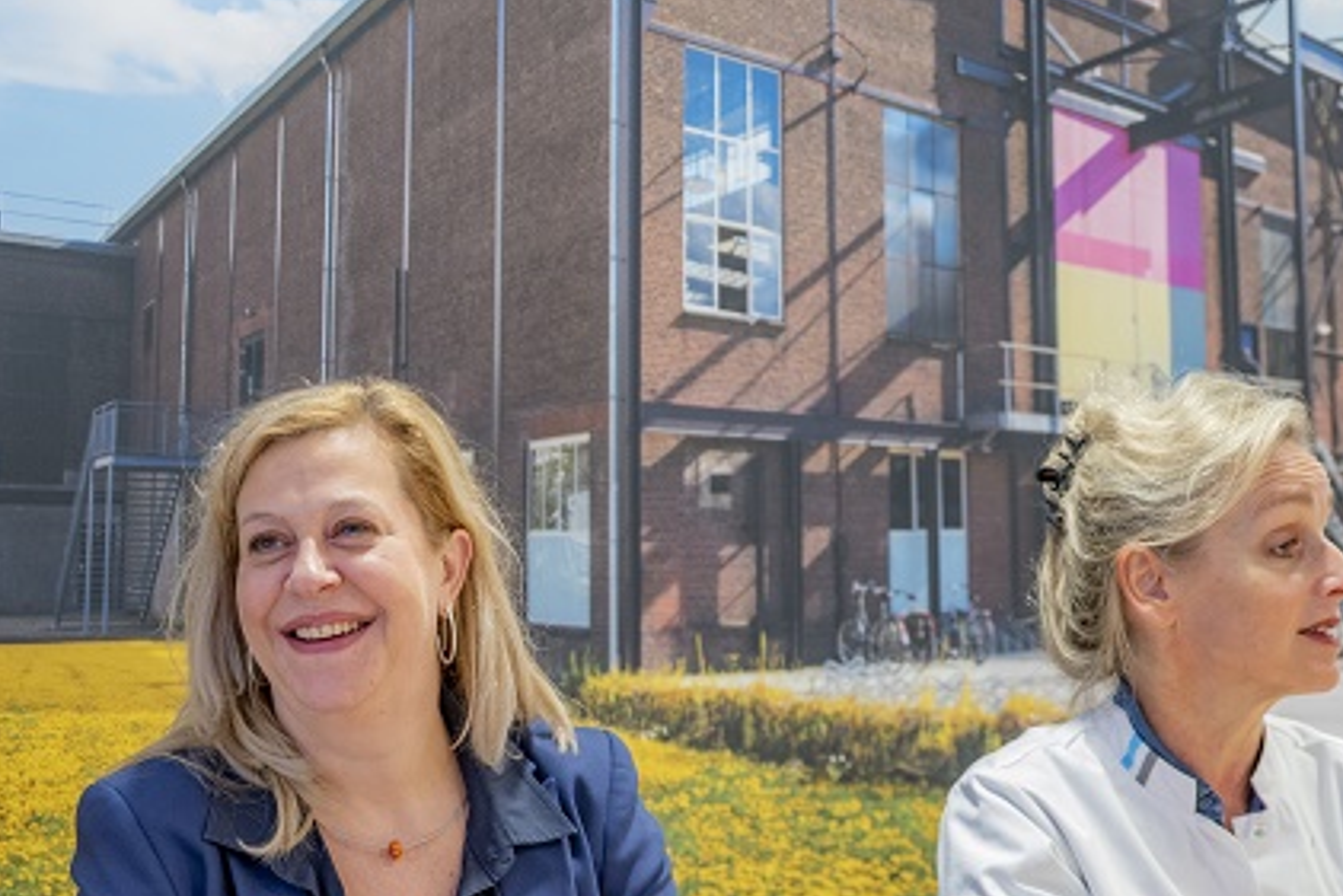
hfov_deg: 17.9
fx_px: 4254
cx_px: 370
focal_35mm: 114
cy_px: 730
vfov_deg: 12.0
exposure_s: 1/60
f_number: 3.5
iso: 800
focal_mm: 60
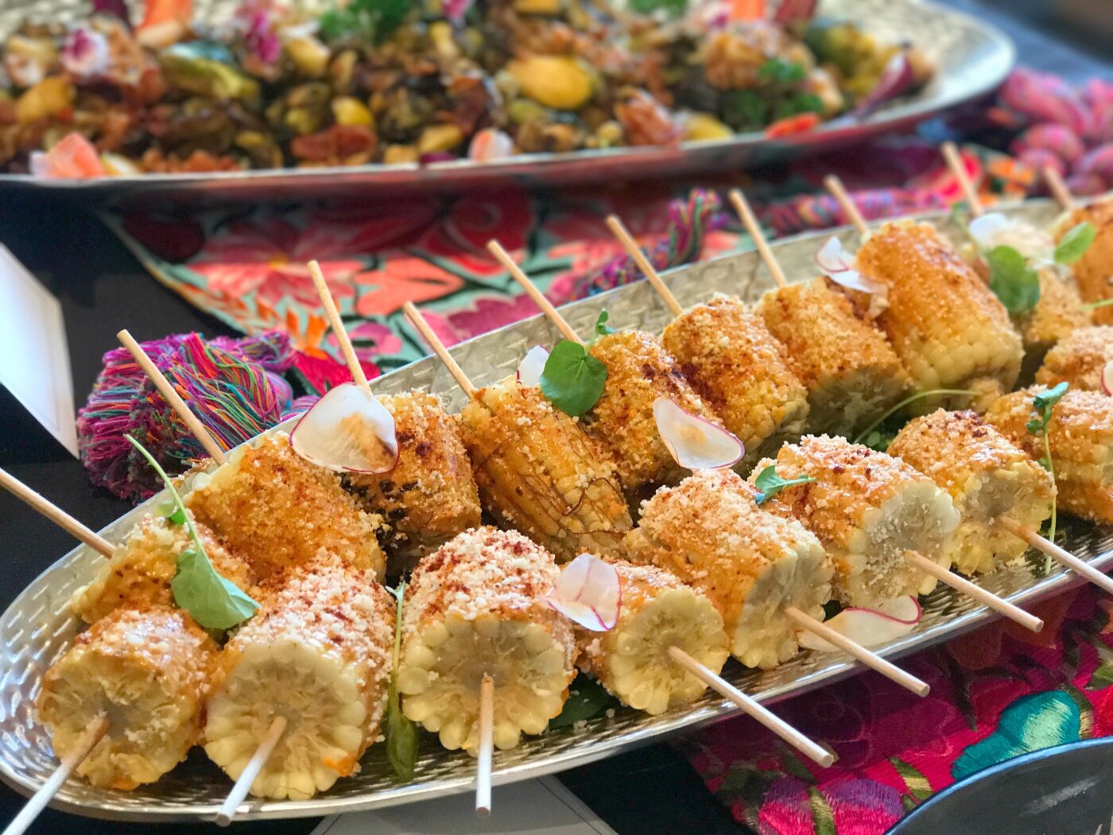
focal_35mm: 57
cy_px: 418
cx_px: 556
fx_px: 1833
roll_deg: -5.2
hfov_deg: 33.8
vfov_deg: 25.7
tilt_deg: -35.5
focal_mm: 6.6
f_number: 2.8
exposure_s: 1/60
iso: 320
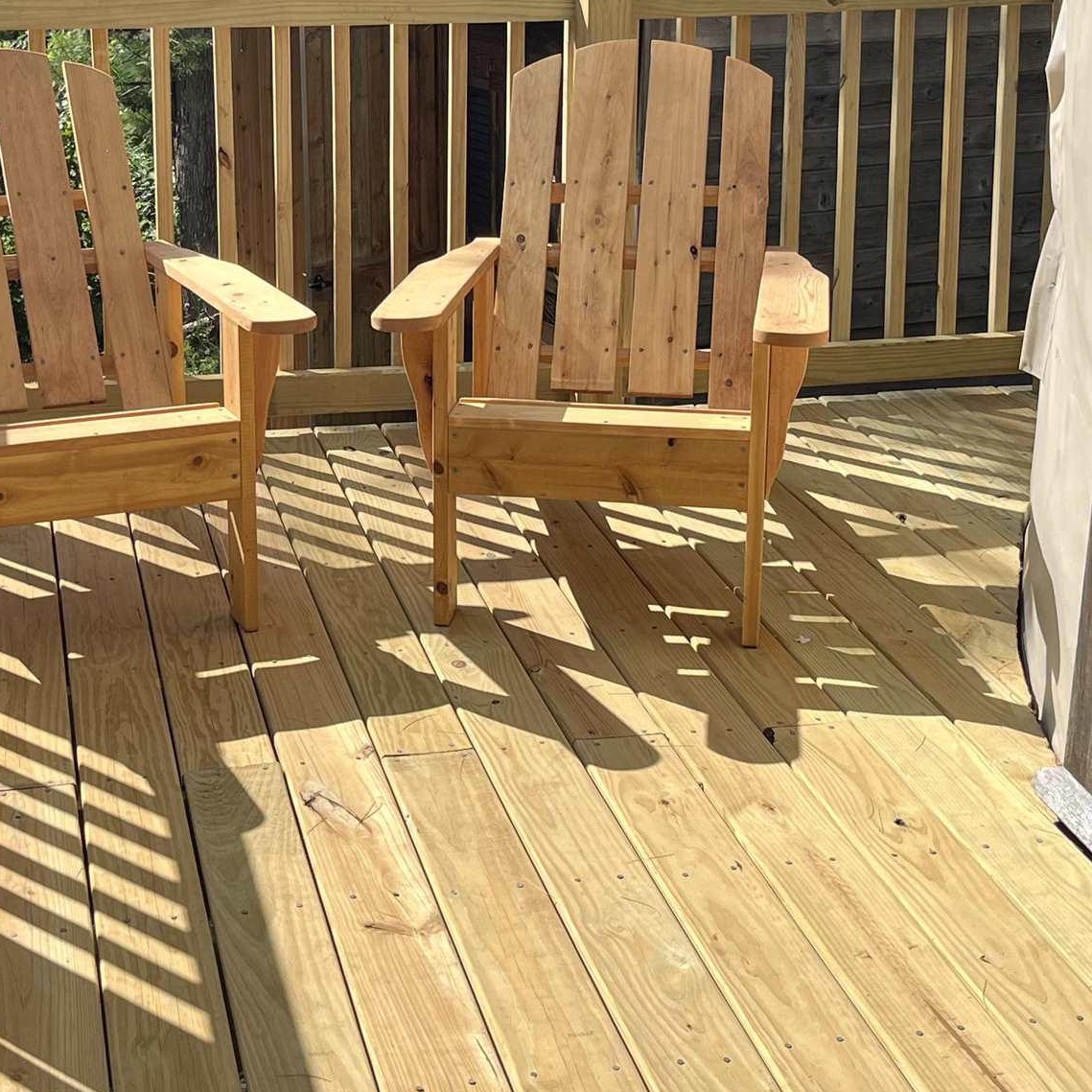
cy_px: 360
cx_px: 403
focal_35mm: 62
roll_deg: +0.2
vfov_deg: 27.5
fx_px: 2213
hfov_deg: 27.6
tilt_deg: -15.9
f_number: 1.6
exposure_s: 1/2825
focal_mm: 5.1
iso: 50
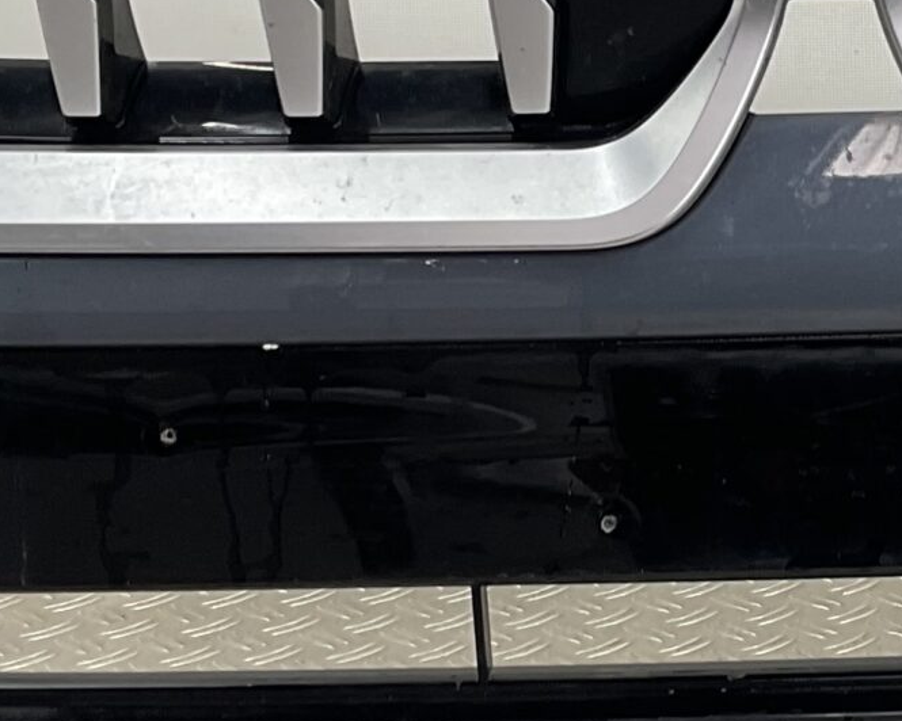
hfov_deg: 17.3
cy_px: 187
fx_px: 2910
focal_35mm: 109
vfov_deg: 14.1
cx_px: 886
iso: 25
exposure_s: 1/120
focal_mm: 3
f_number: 1.8
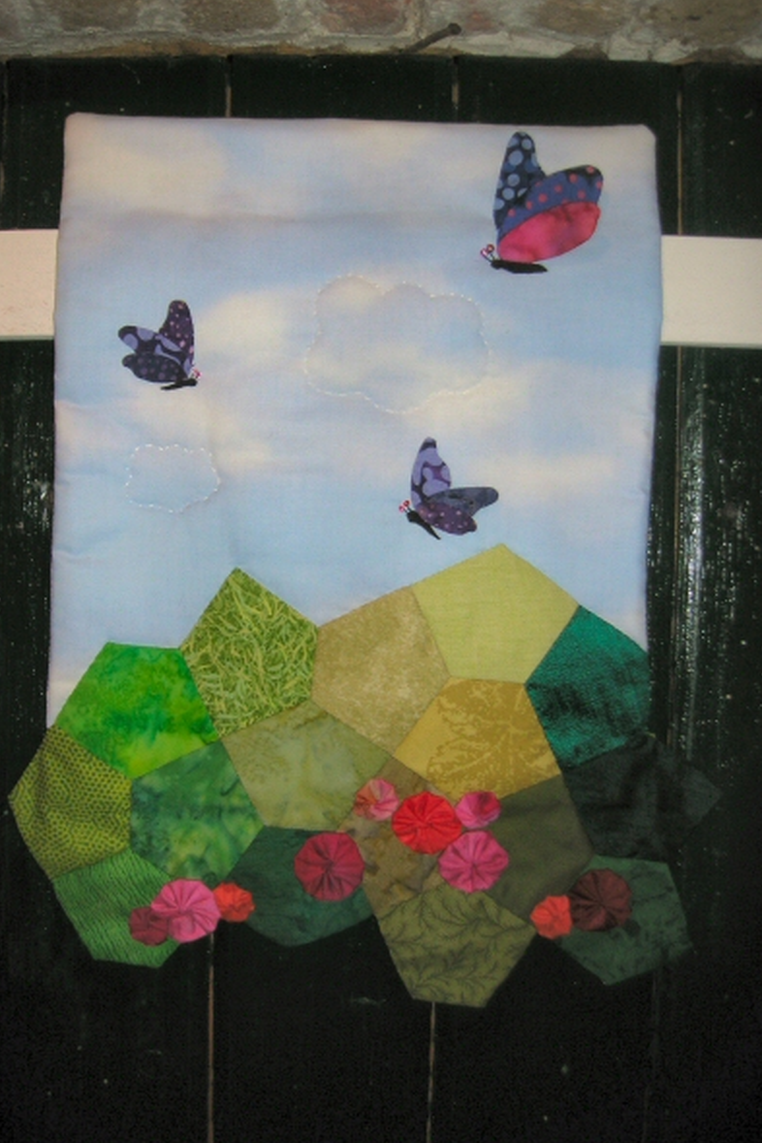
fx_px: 1142
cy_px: 571
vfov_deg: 53.1
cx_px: 339
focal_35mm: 36
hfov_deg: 36.9
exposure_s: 1/60.1
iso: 50
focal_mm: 5.7
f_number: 2.9
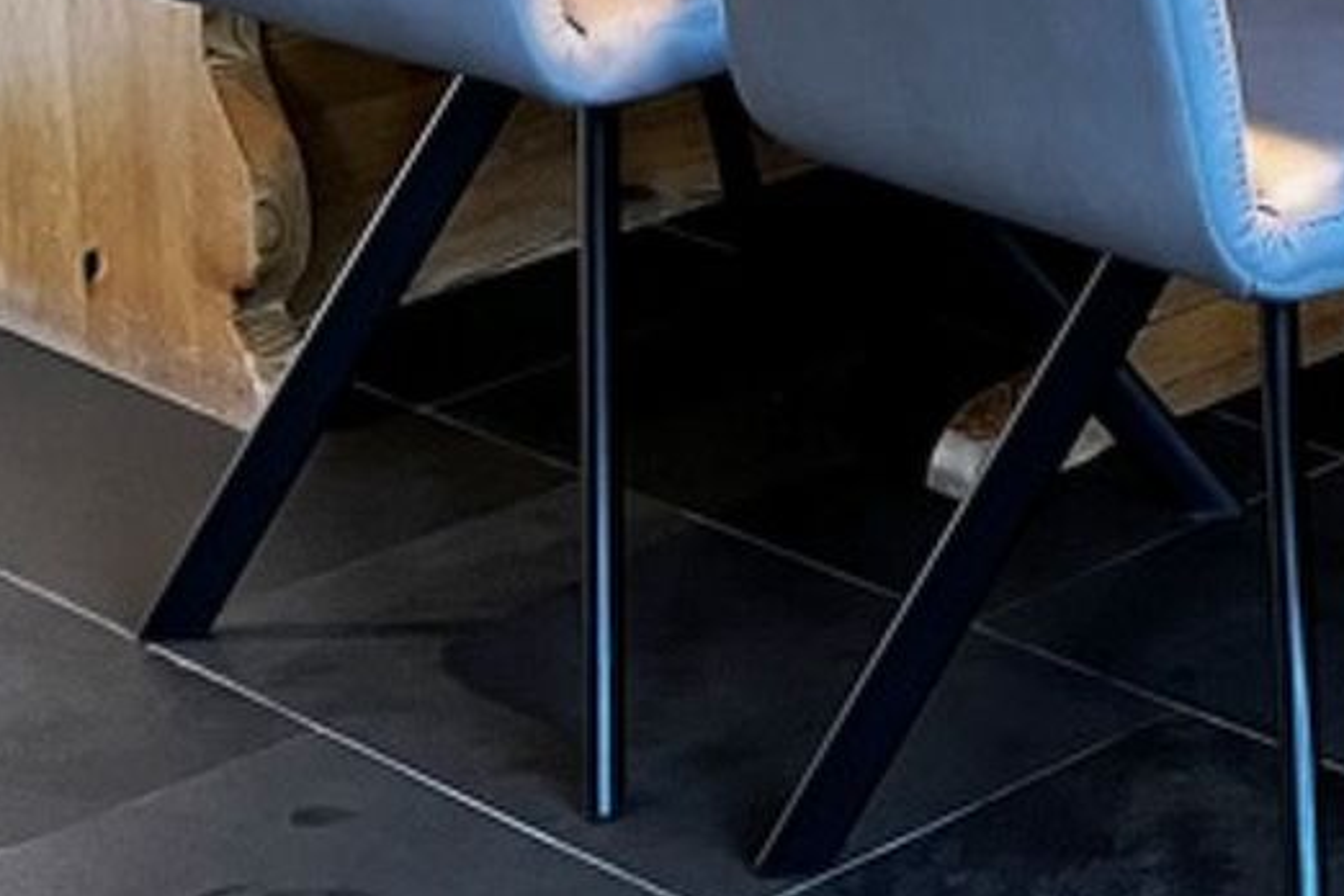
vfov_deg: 12.0
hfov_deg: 16.1
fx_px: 3957
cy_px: -659
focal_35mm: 106
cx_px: 2451
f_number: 1.6
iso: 200
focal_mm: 5.1
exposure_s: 1/50
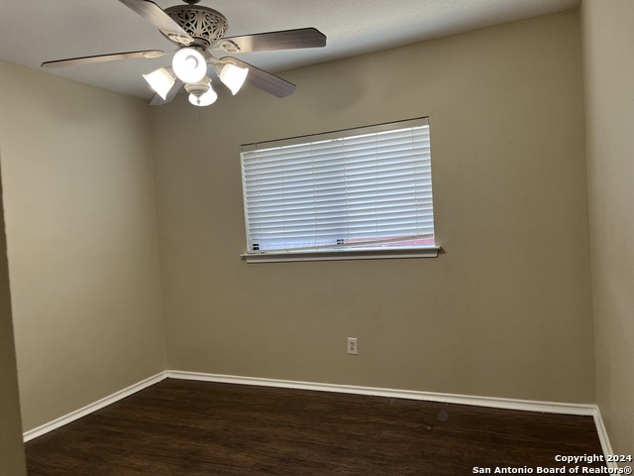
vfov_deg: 53.1
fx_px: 476
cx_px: 317
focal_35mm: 26
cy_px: 238
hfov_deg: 67.3
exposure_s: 1/120
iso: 80
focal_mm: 5.1
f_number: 1.6
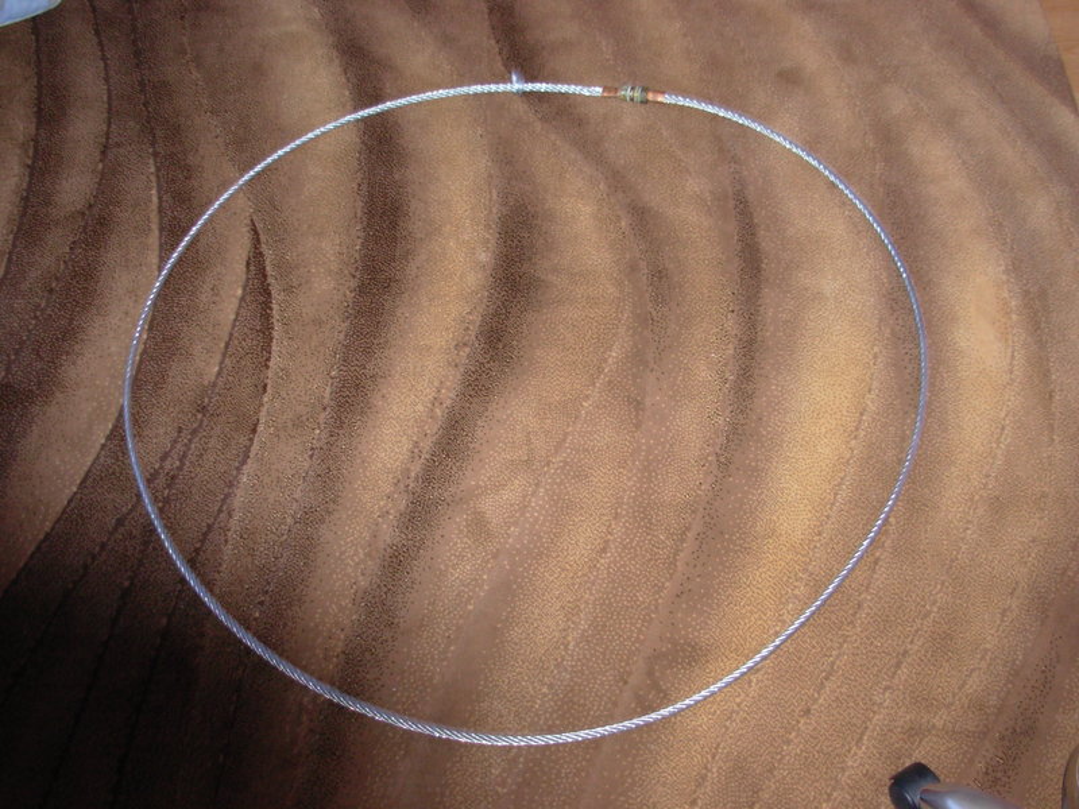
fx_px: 1184
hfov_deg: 49.0
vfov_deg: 37.7
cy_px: 404
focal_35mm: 38
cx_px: 540
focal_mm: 6.3
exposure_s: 1/1.7
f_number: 2.9
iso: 87
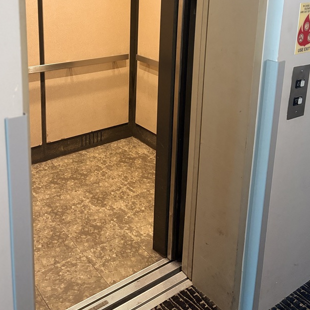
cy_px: 58
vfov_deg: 40.0
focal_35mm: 40
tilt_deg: -13.5
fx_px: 405
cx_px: 133
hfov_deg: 41.8
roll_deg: -1.4
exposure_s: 1/30
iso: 500
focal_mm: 5.96
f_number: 1.6
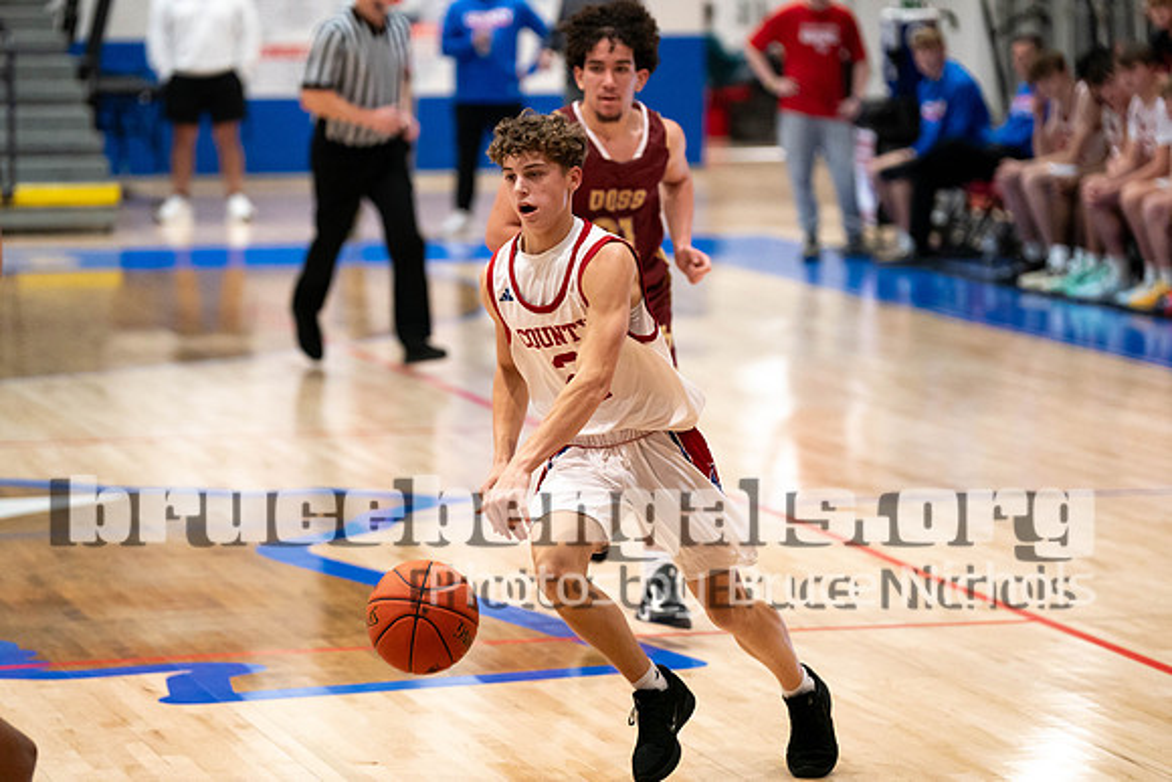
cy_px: 346
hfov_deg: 12.3
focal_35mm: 167
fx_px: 5451
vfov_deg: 8.2
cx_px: 586
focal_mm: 150
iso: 4000
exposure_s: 1/1000
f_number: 2.8
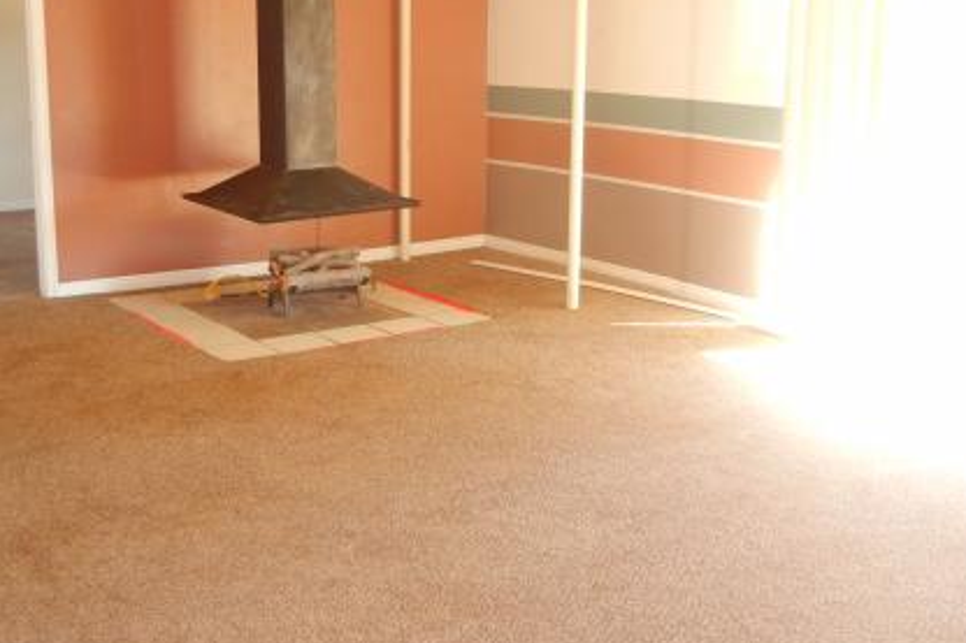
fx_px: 1287
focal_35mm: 48
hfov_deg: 40.7
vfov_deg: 28.0
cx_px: 332
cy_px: 269
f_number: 3.5
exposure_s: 1/30
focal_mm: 5.4
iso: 400
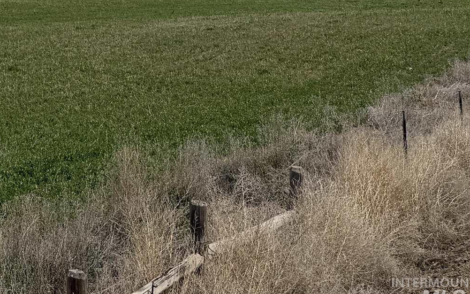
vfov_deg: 14.9
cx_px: -220
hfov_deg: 22.2
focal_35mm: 78
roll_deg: -0.9
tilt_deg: +8.3
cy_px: -209
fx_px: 999
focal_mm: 6.76
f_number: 1.78
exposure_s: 1/14286
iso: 80
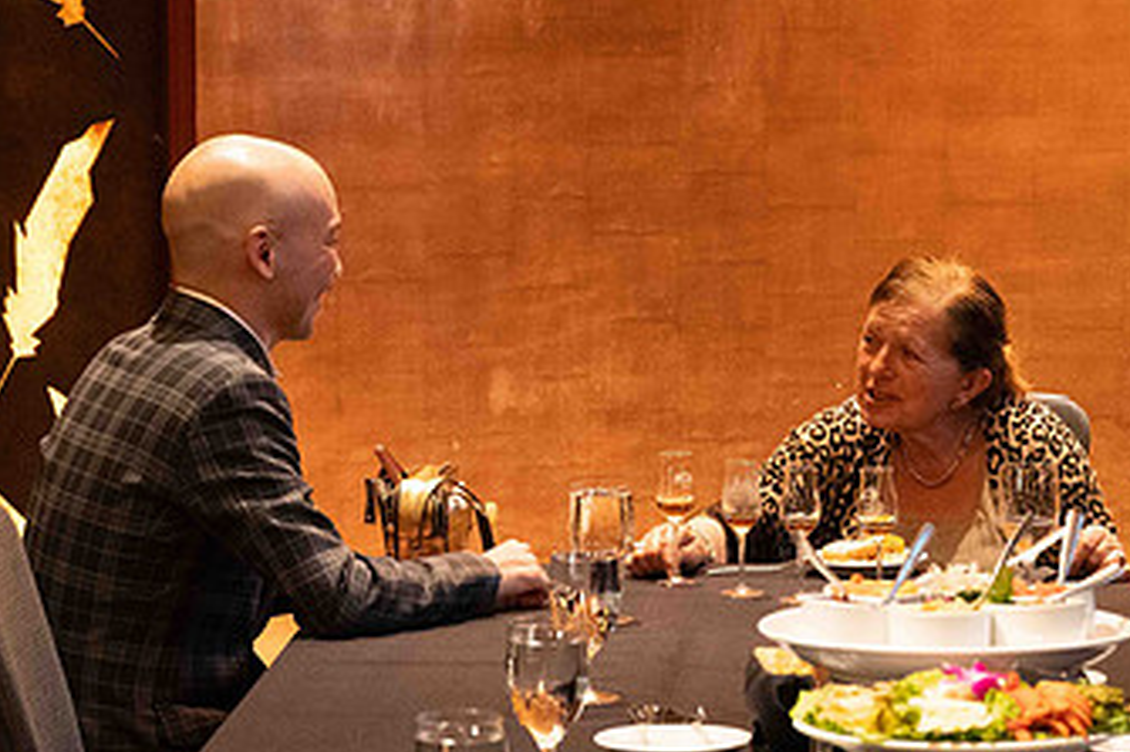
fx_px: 4612
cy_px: 432
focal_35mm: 147
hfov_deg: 13.9
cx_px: 968
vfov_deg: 9.3
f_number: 6.3
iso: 10000
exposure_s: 1/60
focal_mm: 85
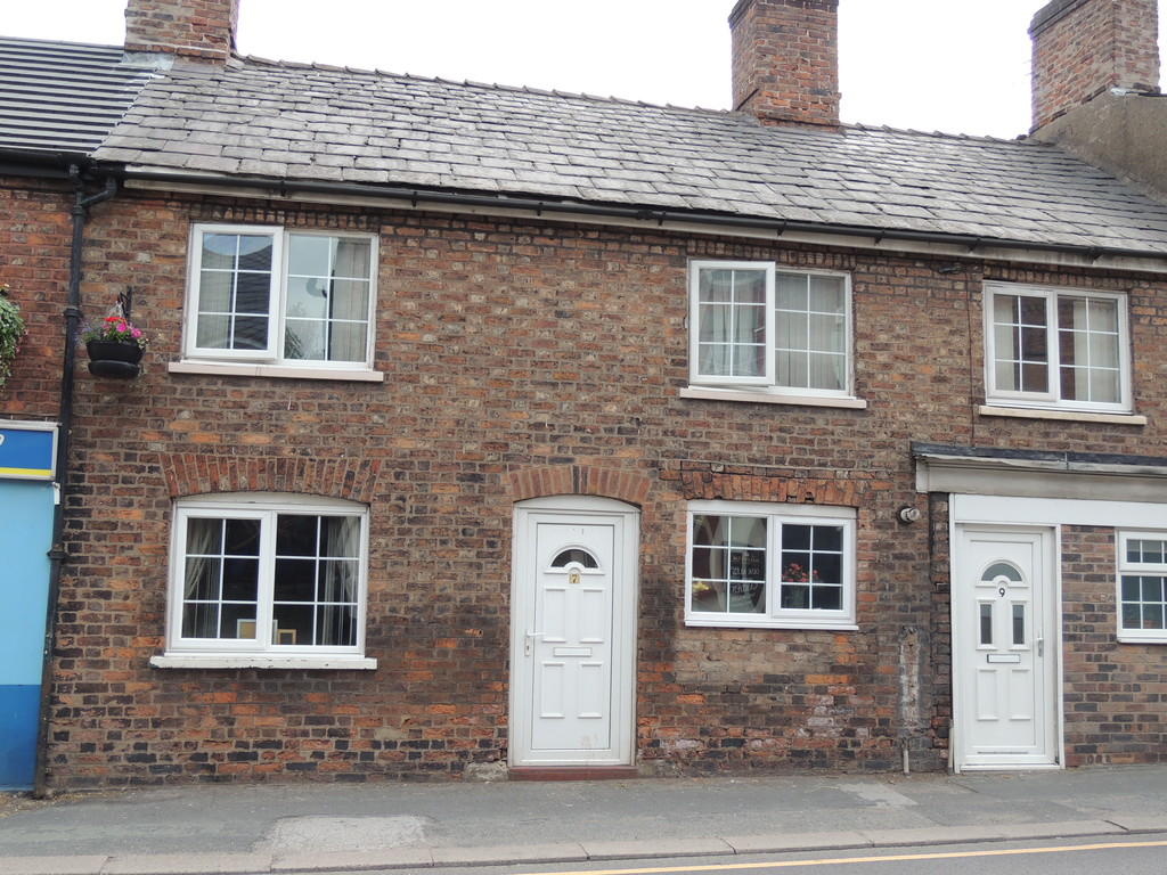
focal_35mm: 35
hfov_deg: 52.6
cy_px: 438
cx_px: 584
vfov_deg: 40.7
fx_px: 1180
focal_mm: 6.2
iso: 100
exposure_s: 1/250
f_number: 3.3
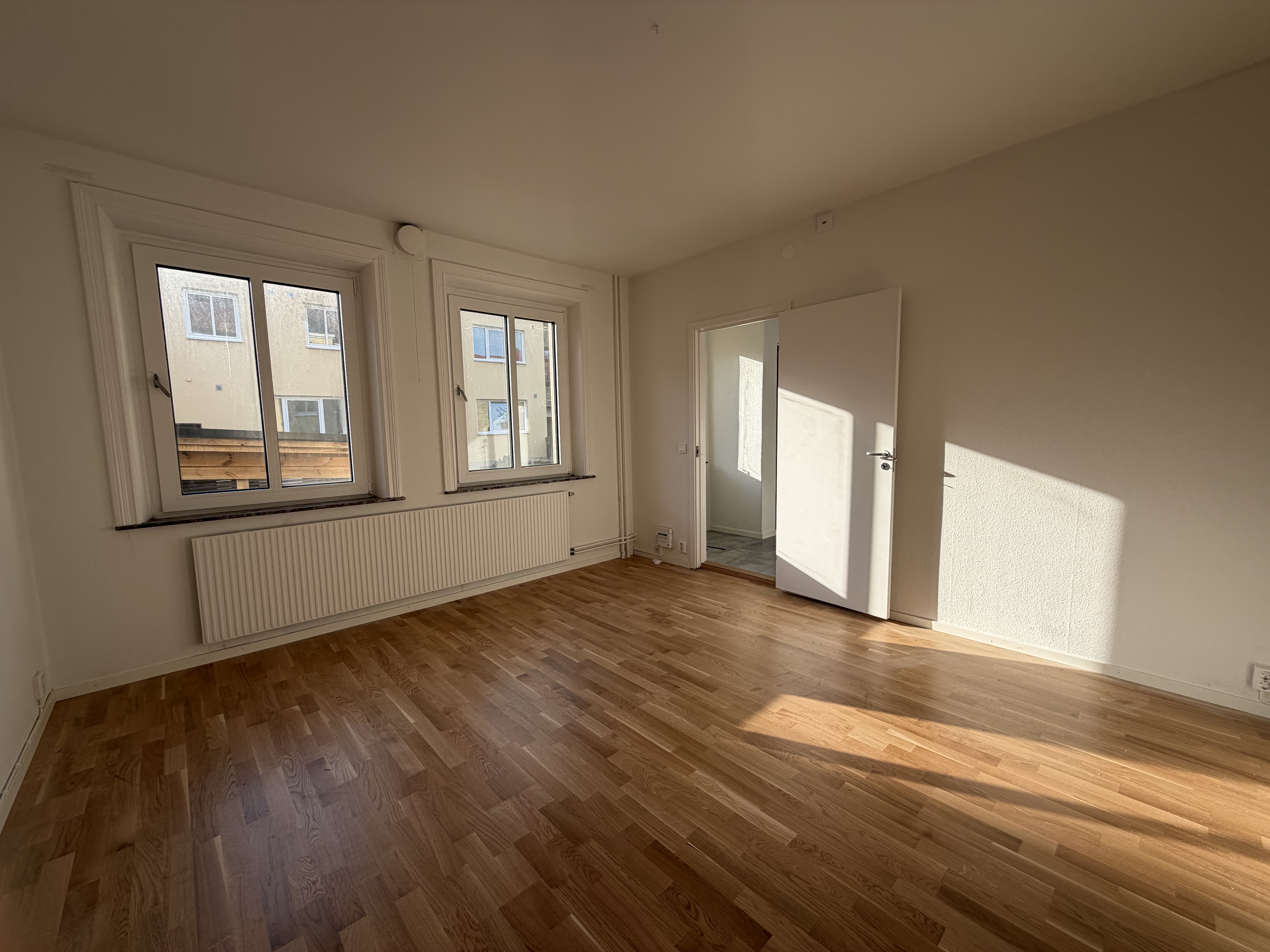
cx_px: 635
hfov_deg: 102.1
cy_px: 476
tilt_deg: -5.9
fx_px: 514
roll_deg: +1.4
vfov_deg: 85.7
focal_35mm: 14
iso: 50
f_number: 2.2
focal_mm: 2.22
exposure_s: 1/502
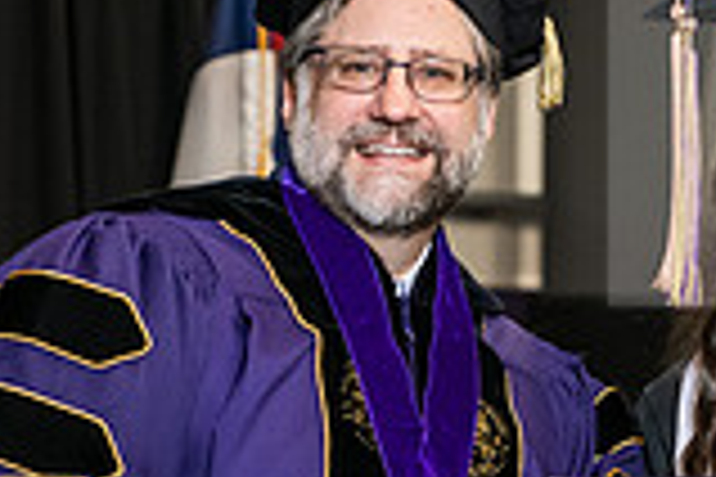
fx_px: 5071
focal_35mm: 255
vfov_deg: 5.4
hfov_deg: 8.1
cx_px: 473
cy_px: 475
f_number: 5
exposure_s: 1/200
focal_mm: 70
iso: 2500
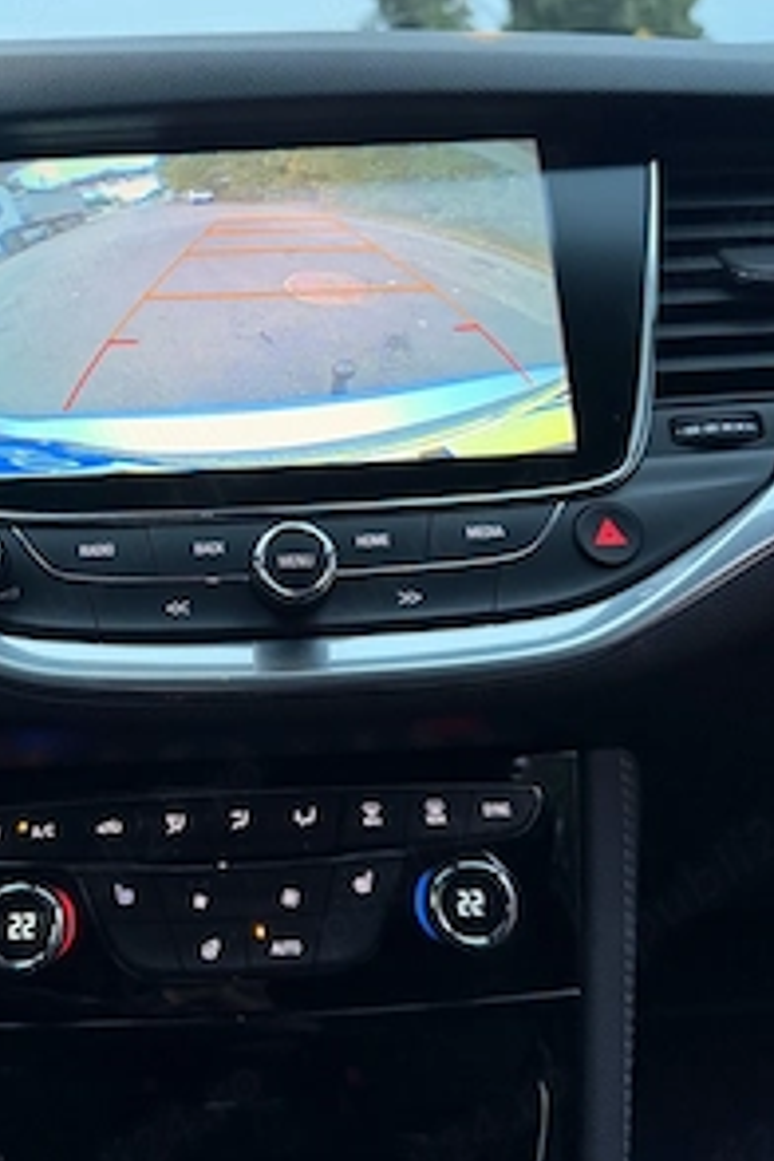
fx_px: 1096
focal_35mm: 34
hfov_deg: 38.1
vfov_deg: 55.8
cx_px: 213
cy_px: 592
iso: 800
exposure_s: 1/50
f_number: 1.78
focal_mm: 6.76
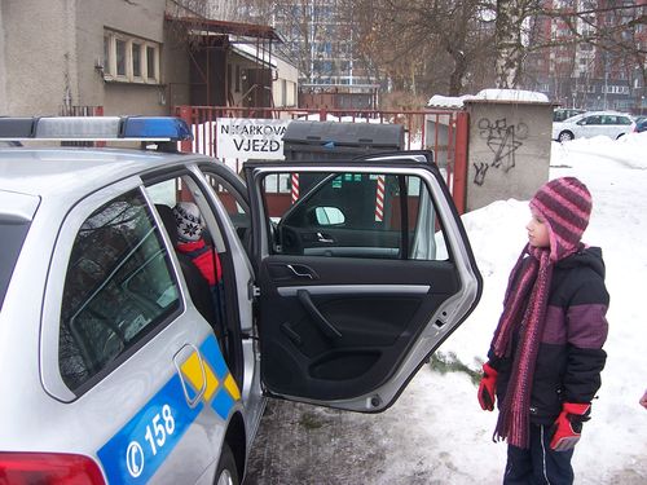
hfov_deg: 51.4
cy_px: 242
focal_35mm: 36
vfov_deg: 39.7
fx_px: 673
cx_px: 324
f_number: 3
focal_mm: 6
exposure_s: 1/250
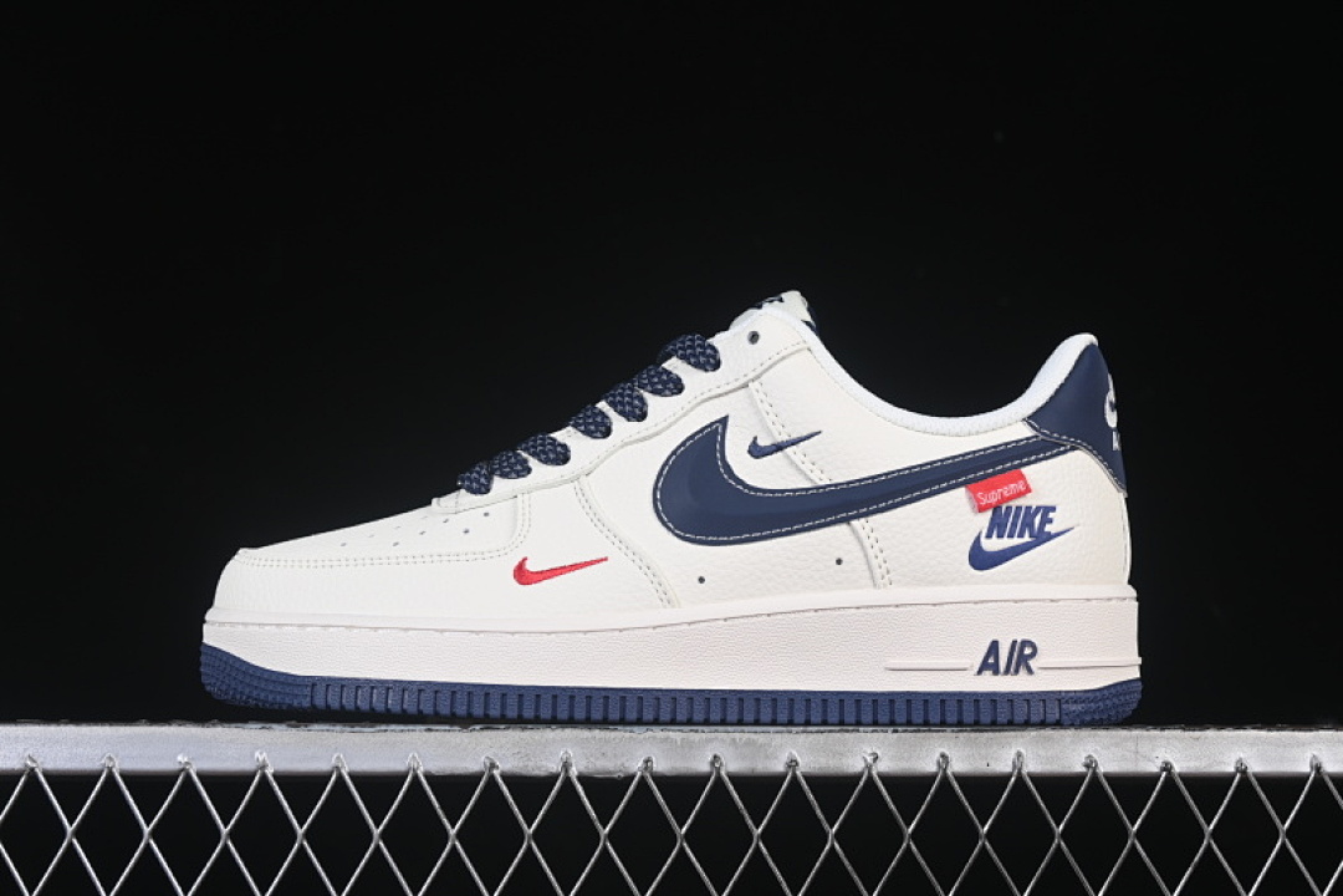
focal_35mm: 75
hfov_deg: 27.0
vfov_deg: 18.2
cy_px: 448
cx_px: 672
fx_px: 2798
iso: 160
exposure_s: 1/80
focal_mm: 50
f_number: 8
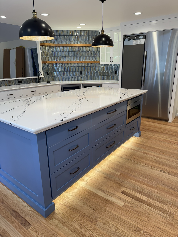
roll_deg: +1.0
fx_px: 165
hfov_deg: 56.8
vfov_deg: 71.6
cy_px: 118
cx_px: 89
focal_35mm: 24
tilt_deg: -18.5
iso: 64
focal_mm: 6.76
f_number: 1.78
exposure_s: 1/120
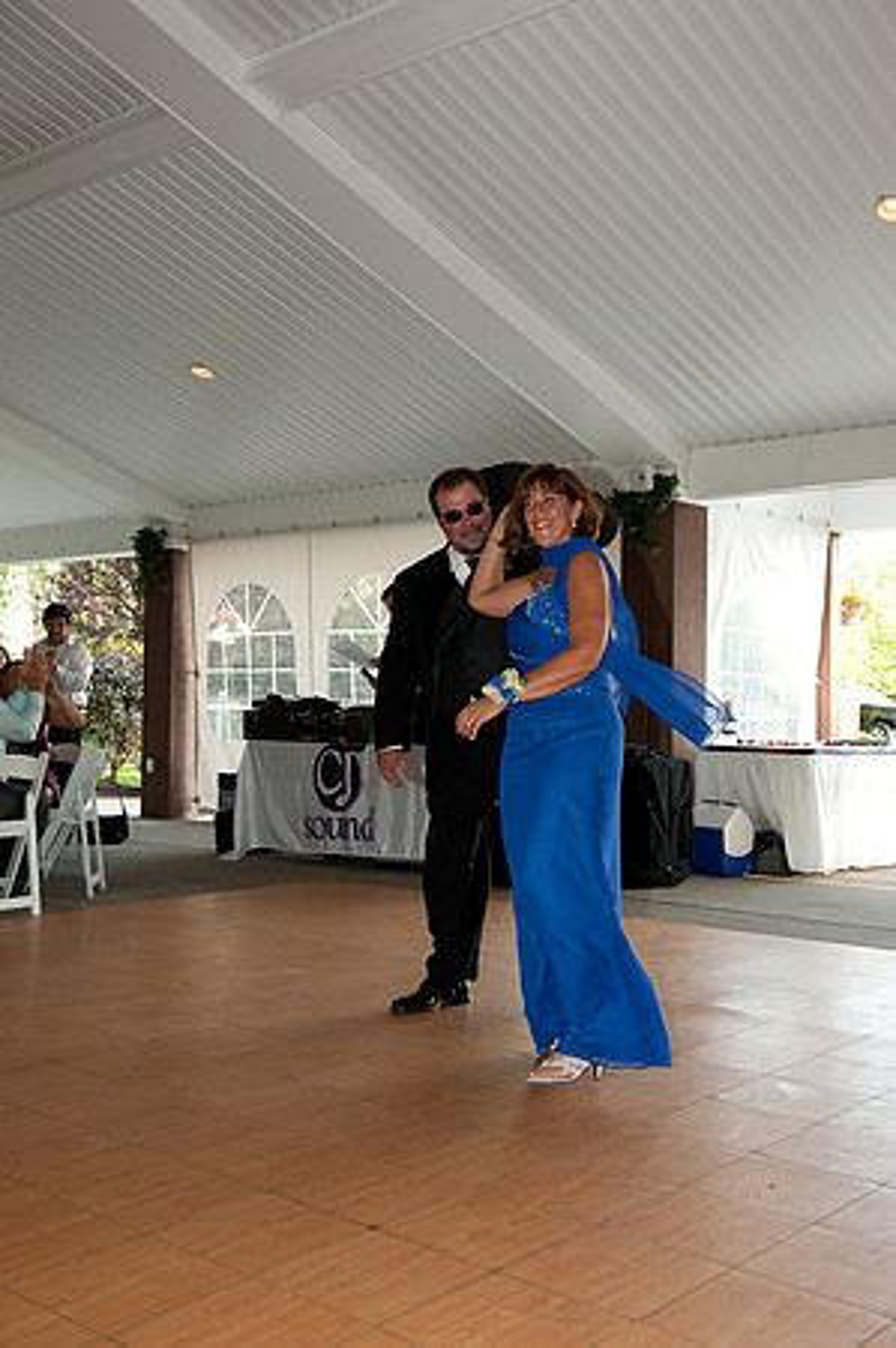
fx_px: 1422
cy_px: 674
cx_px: 448
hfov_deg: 35.0
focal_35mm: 38
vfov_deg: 50.7
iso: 1250
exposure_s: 1/160
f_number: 5.6
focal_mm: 38
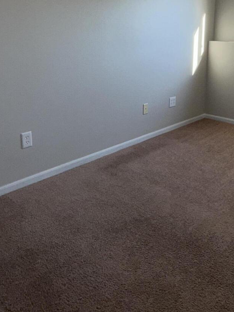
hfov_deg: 40.5
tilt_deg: -10.1
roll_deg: -1.9
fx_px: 306
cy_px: 87
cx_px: 179
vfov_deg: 52.1
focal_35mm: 34
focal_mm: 2.22
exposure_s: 1/125
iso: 32
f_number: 2.2
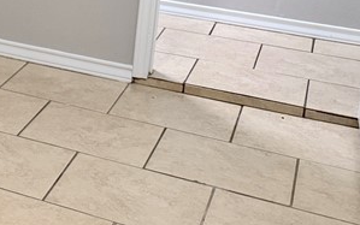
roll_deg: -1.4
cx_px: -237
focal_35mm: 87
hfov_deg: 19.4
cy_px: -91
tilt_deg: -9.2
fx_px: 854
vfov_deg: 14.2
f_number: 1.78
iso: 320
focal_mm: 6.76
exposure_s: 1/60
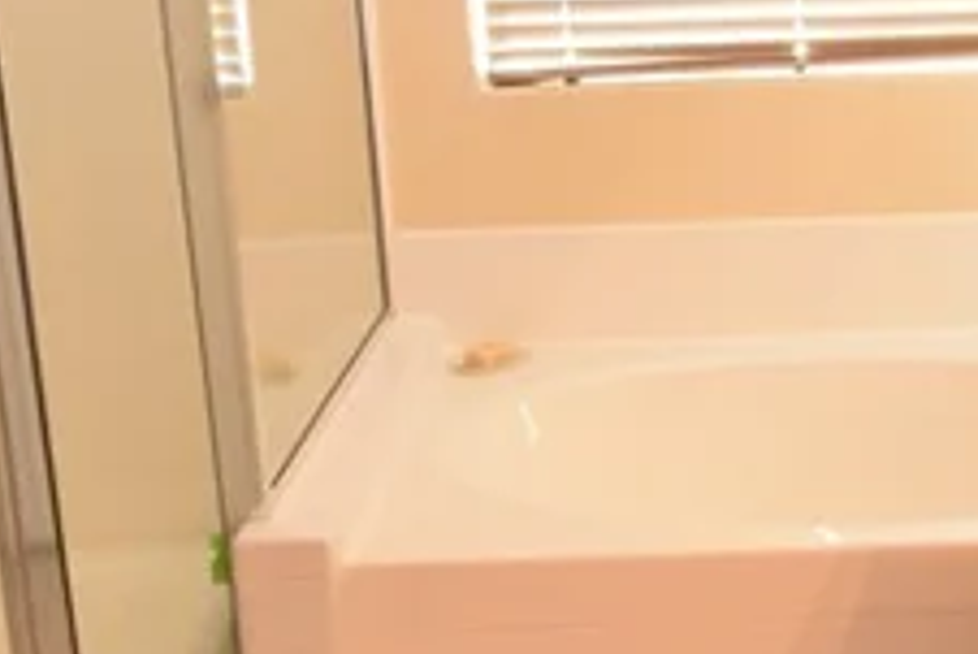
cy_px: 245
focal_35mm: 68
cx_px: 775
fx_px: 1848
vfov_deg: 20.0
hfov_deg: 29.0
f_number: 5.6
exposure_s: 1/20
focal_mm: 10
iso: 400
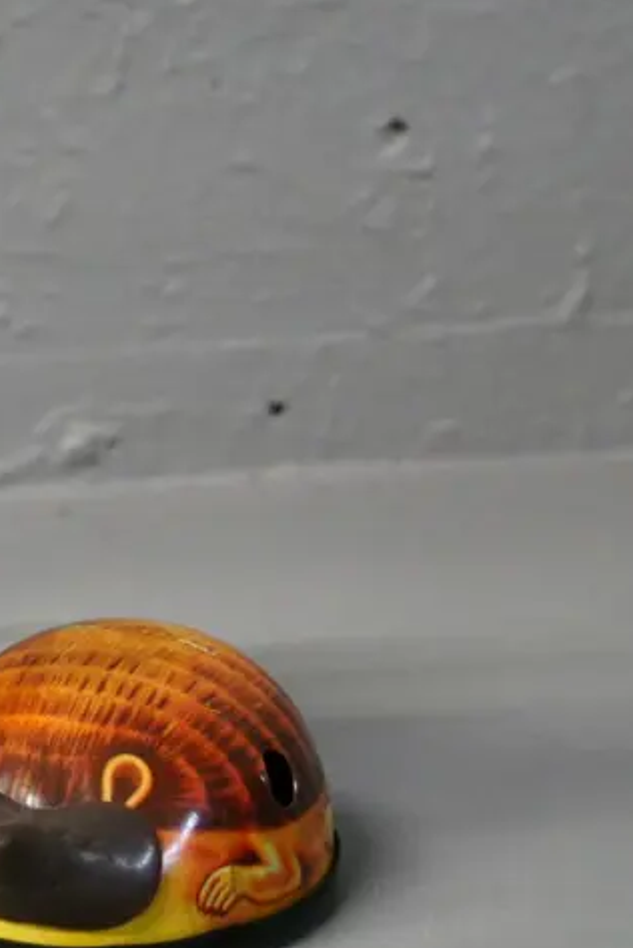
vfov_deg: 25.0
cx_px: -333
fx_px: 2133
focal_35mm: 81
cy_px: 369
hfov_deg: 15.5
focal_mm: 18
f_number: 3.9
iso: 3200
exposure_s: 1/100
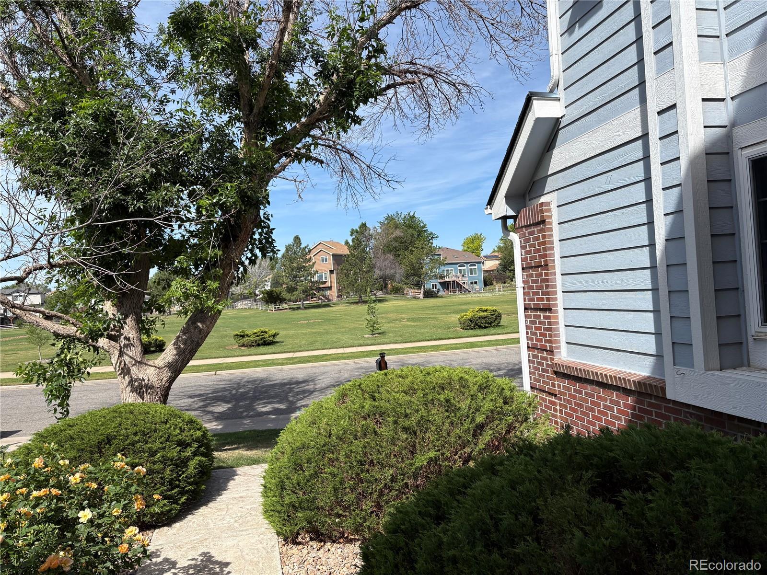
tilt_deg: +0.5
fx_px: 576
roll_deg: +3.9
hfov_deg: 67.3
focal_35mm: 26
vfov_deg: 53.1
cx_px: 384
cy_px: 288
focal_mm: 5.96
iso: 50
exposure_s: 1/2865
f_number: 1.6
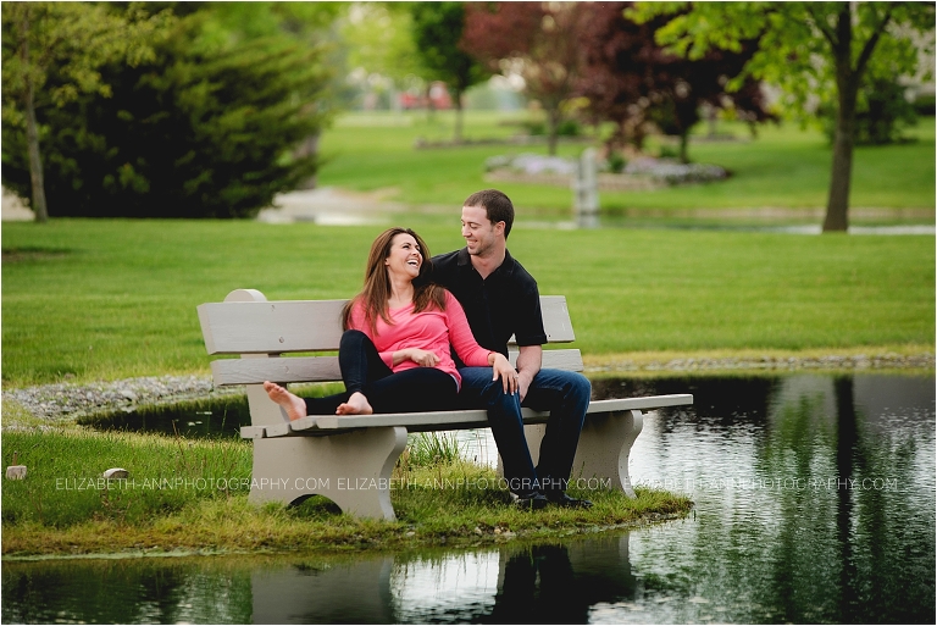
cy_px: 313
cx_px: 468
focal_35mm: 200
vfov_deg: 6.9
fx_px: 5208
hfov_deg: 10.3
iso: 200
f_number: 3.5
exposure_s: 1/250
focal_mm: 200
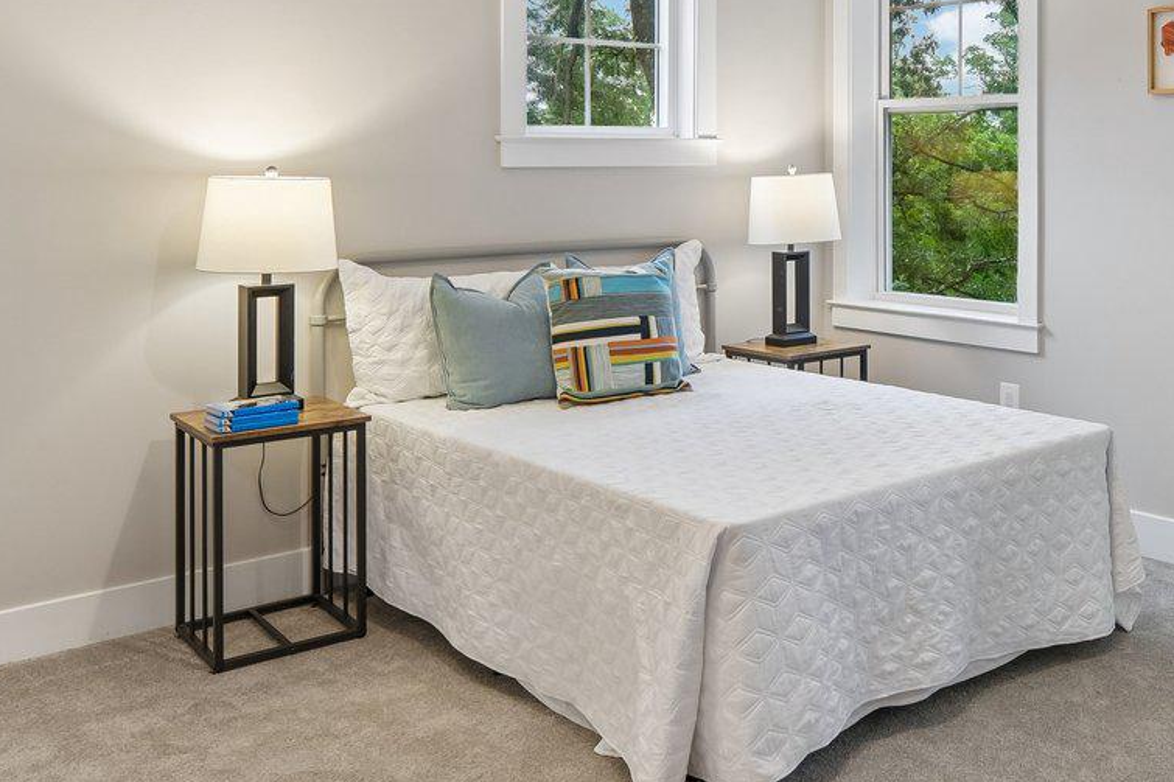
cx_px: 855
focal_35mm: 38
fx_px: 1239
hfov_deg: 49.0
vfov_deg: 34.2
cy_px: 181
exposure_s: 1/10
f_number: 8
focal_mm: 14
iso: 400
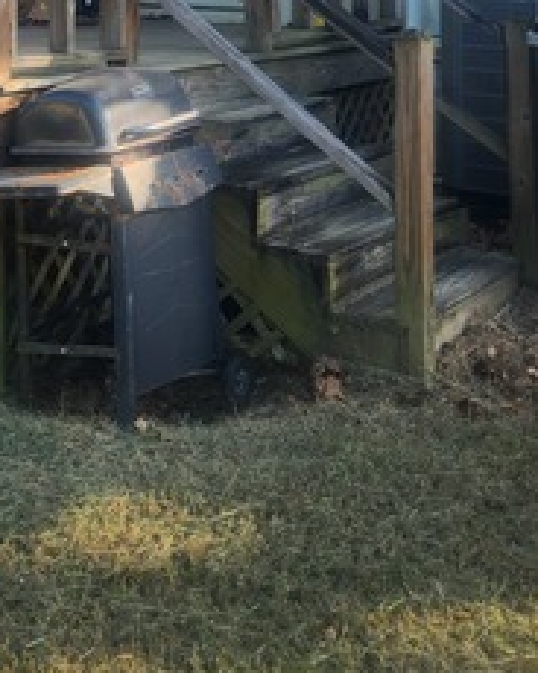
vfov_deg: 26.7
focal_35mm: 65
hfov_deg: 22.2
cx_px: -58
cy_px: -75
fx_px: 1294
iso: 20
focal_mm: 5.4
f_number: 1.8
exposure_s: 1/328
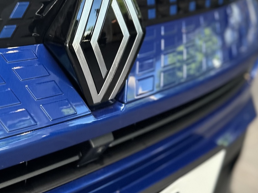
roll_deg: -0.1
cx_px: 47
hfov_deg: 36.1
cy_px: 87
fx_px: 380
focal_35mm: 51
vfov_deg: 28.5
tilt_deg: -22.6
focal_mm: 6.86
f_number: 1.78
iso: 100
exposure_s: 1/125
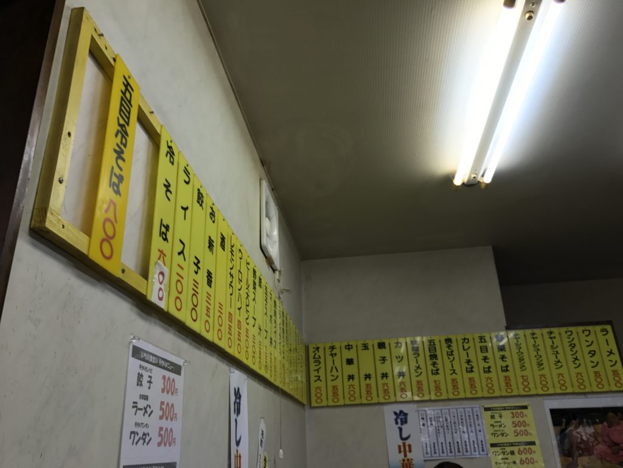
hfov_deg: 63.4
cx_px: 312
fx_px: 504
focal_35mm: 28
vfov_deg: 49.7
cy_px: 234
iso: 25
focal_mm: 3.99
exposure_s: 1/50
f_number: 1.8
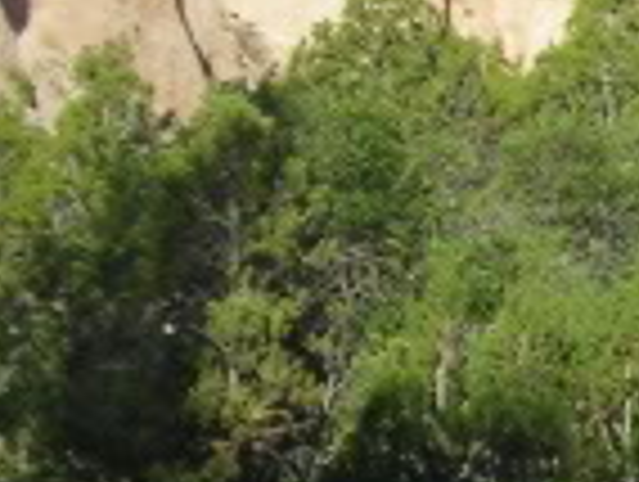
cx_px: 1364
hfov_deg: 8.6
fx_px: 3957
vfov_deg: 7.0
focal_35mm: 214
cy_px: 387
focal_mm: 6.3
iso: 50
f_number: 6.4
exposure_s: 1/133
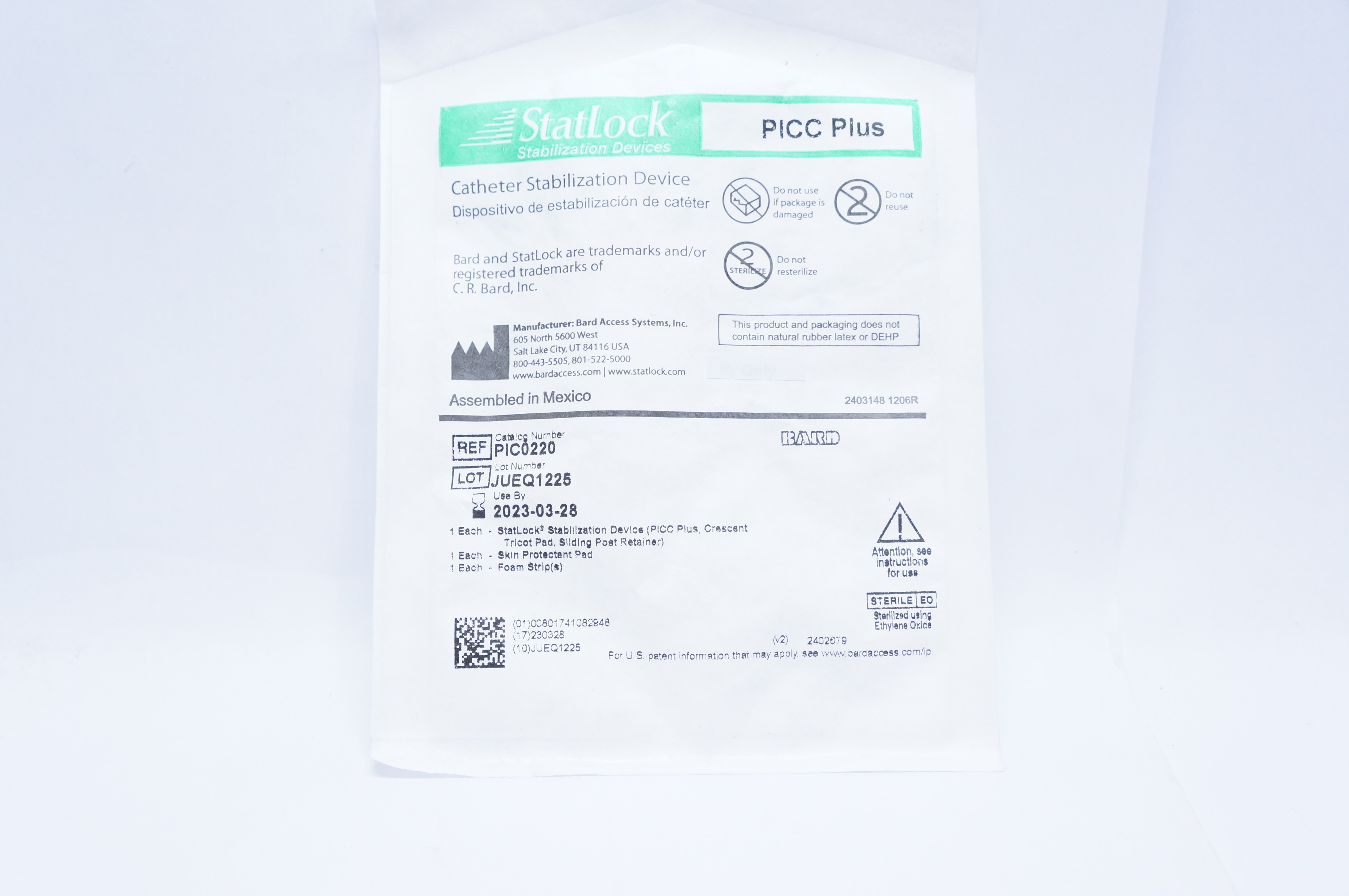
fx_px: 1404
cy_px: 448
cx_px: 674
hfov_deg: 51.3
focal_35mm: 38
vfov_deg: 35.4
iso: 1600
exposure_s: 1/125
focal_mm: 25
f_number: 5
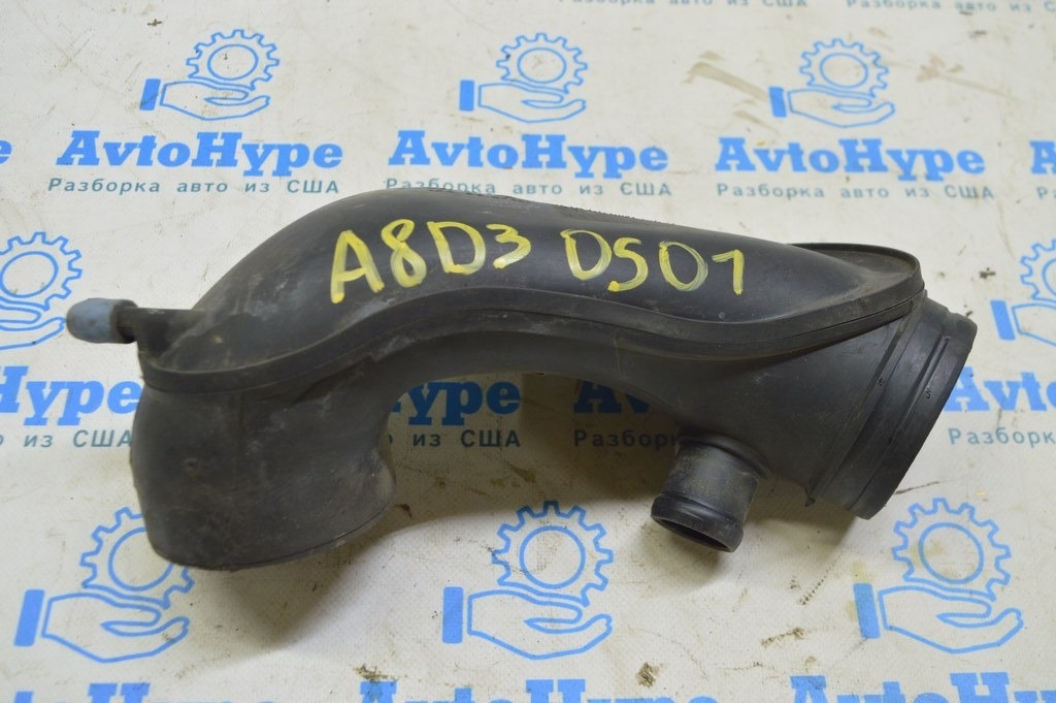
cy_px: 352
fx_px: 1055
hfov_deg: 53.2
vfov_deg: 36.8
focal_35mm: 36
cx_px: 528
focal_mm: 24
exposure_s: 1/20
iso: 400
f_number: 5.6
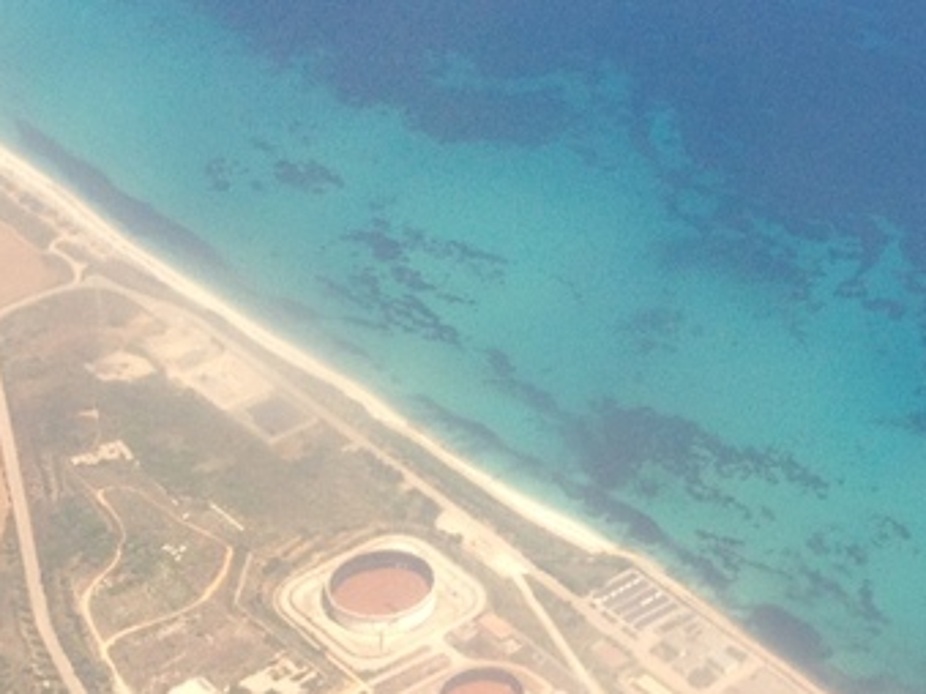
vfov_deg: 11.9
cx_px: 871
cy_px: 486
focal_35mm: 124
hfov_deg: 15.7
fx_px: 3316
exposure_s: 1/717
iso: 50
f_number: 2.4
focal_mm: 4.28
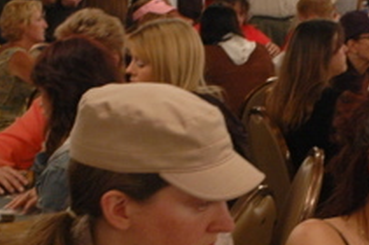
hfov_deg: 14.7
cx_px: 249
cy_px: 243
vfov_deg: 9.8
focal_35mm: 139
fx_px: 1423
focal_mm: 28
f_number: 8
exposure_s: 1/20
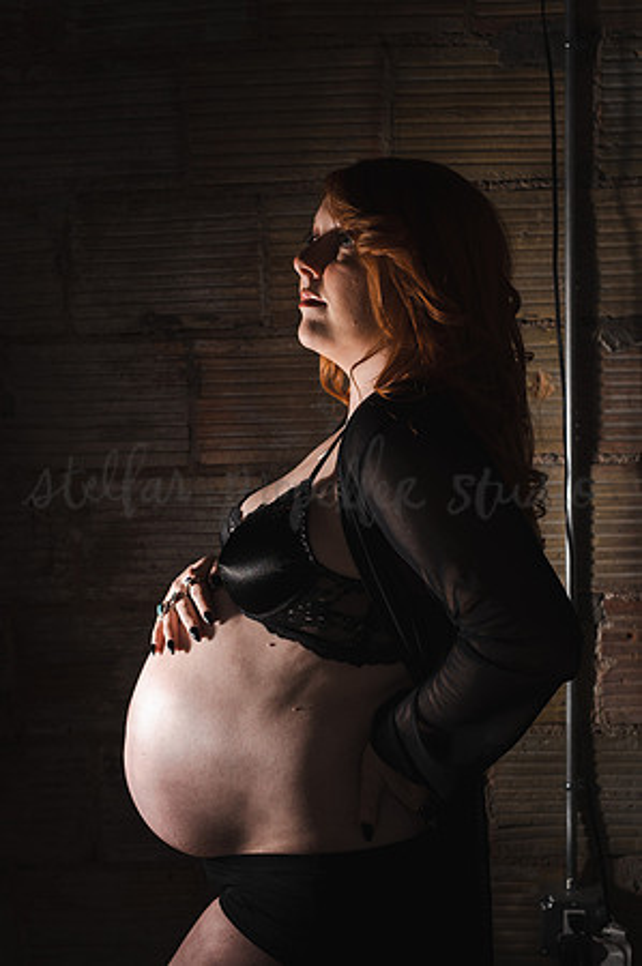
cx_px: 321
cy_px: 483
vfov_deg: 39.6
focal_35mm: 50
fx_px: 1340
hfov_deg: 26.9
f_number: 7.1
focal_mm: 50
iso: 80
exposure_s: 1/160
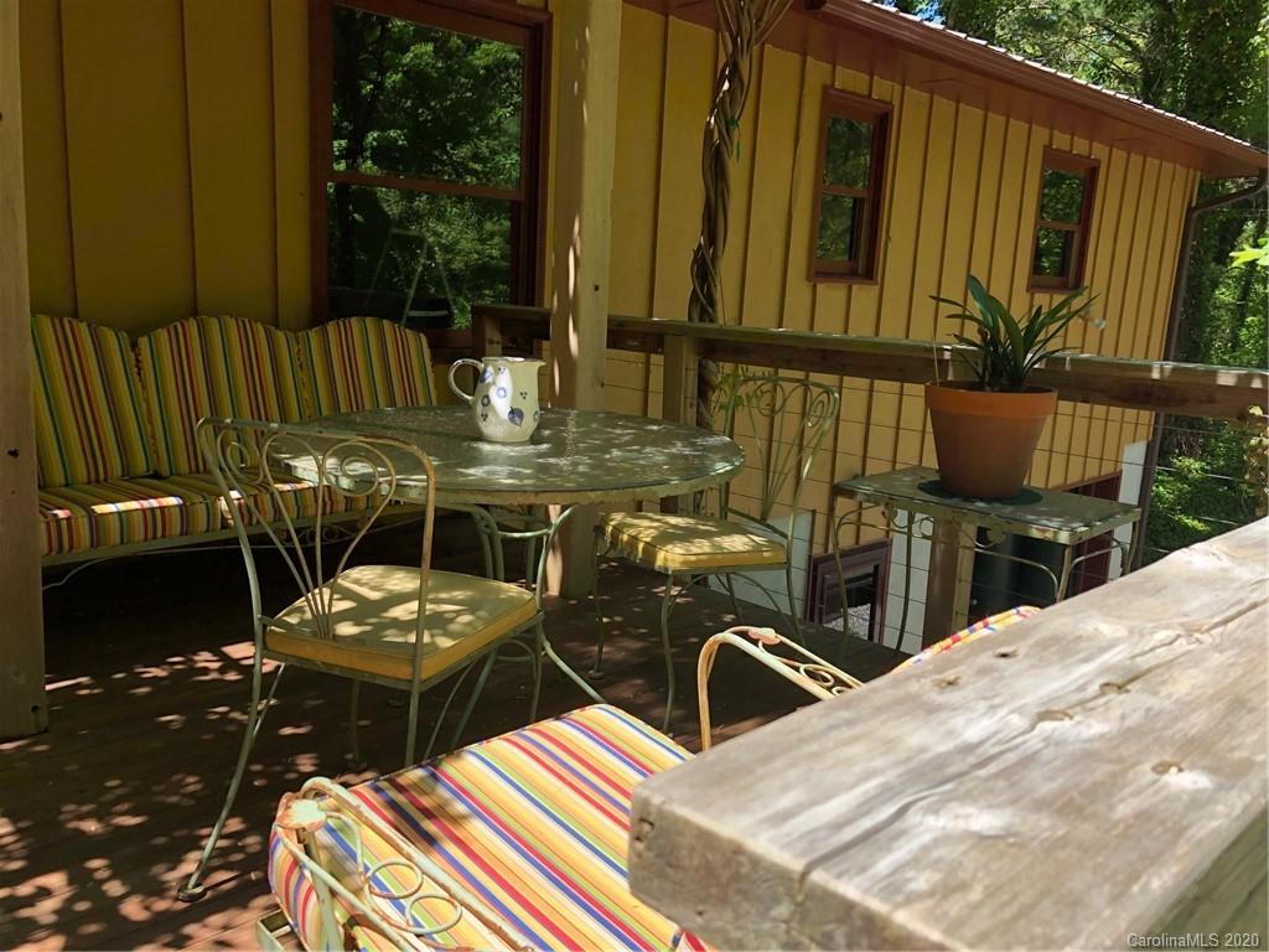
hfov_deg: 63.4
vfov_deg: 49.7
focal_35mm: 28
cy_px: 476
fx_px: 1026
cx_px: 634
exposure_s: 1/656
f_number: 1.8
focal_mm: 3.99
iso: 20
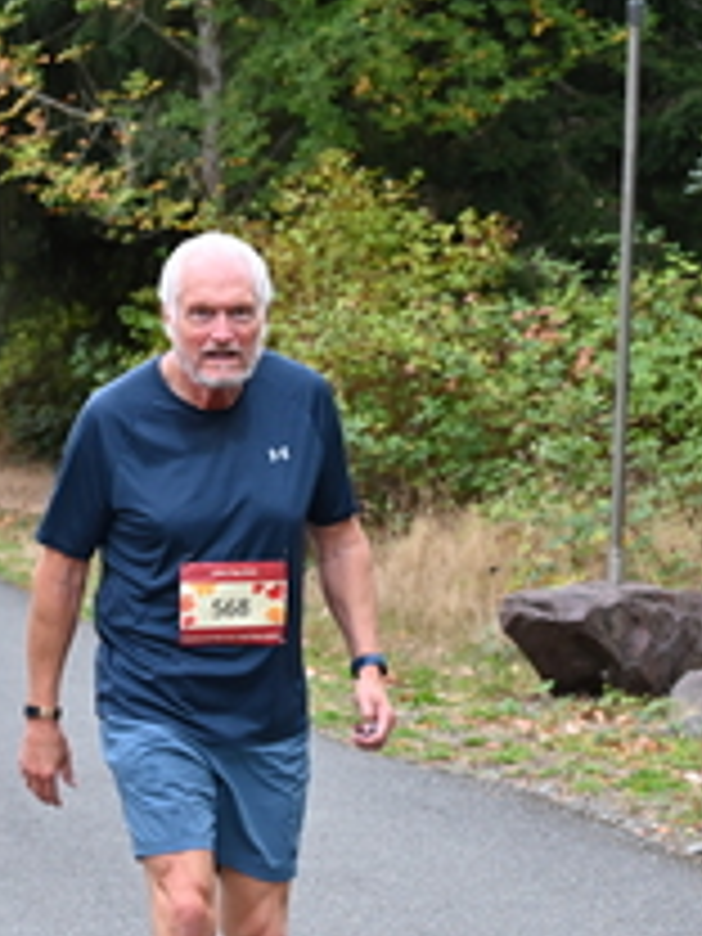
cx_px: 274
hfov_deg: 8.3
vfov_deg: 11.1
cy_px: 484
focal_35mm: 178
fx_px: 4813
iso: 800
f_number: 6
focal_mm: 70
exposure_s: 1/125
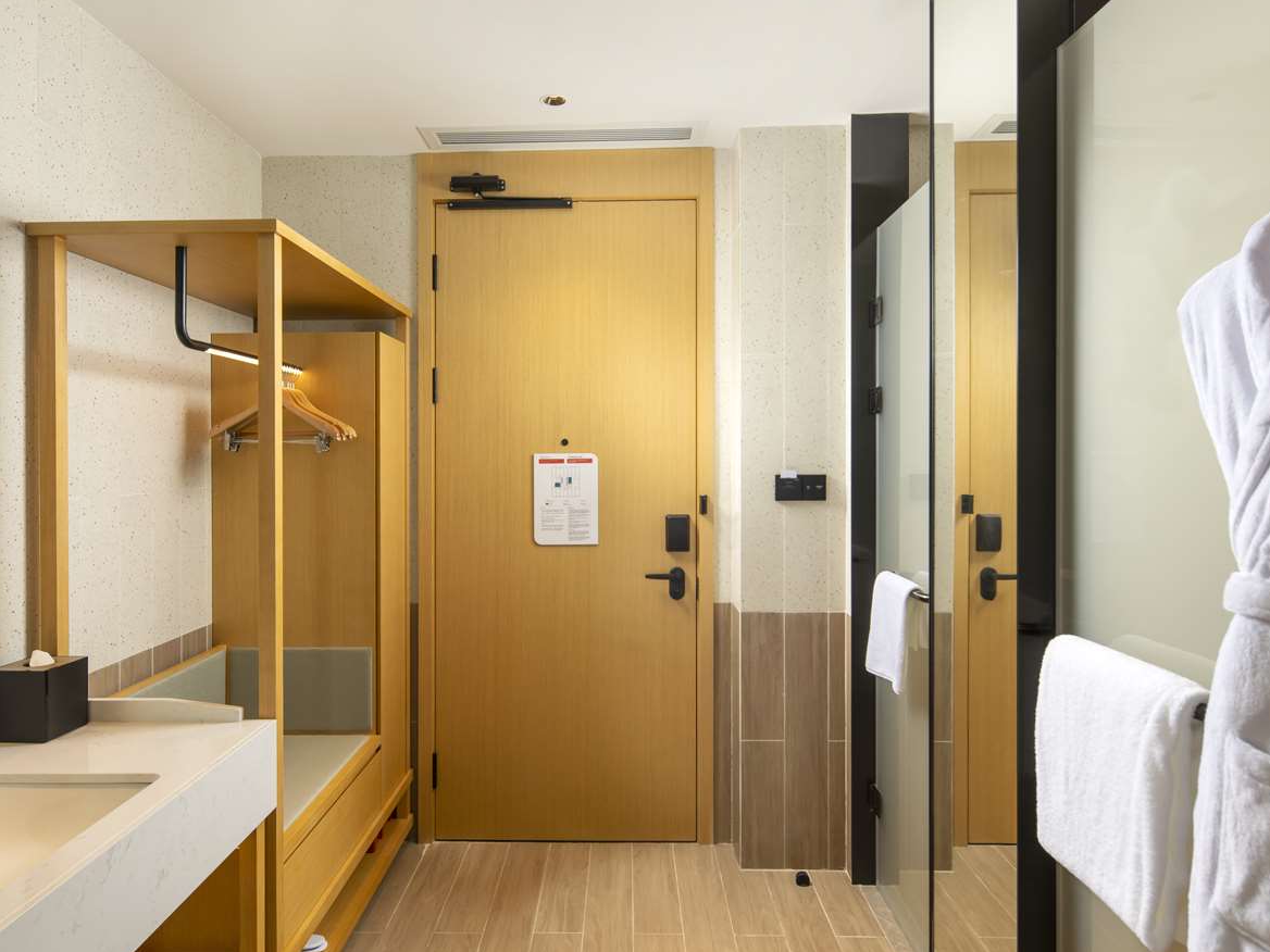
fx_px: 770
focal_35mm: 21
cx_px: 588
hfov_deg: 78.9
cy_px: 447
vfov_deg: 63.4
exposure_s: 1/30
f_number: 8
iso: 160
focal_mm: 17
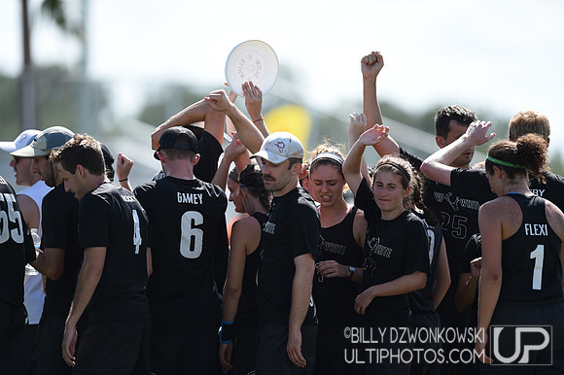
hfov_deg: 5.2
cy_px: 188
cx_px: 282
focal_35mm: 400
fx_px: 6263
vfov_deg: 3.4
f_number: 2.8
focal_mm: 400
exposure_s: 1/1000
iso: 100
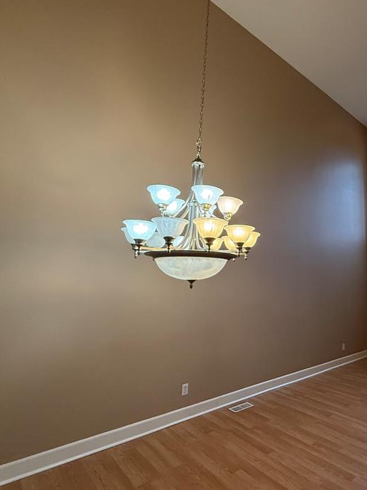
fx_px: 297
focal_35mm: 21
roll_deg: -0.3
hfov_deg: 58.8
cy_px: 235
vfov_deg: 79.0
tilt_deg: +9.6
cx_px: 290
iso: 400
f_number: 2.2
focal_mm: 2.22
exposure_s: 1/120
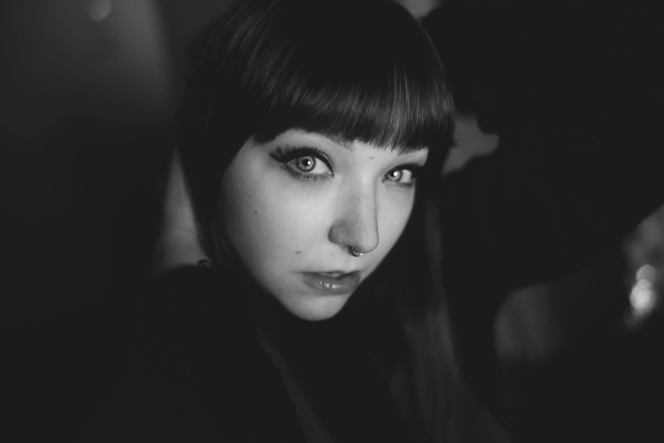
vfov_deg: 37.9
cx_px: 332
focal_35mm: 35
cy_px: 222
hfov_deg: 54.4
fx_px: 646
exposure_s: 1/200
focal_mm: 35
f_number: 1.8
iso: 160
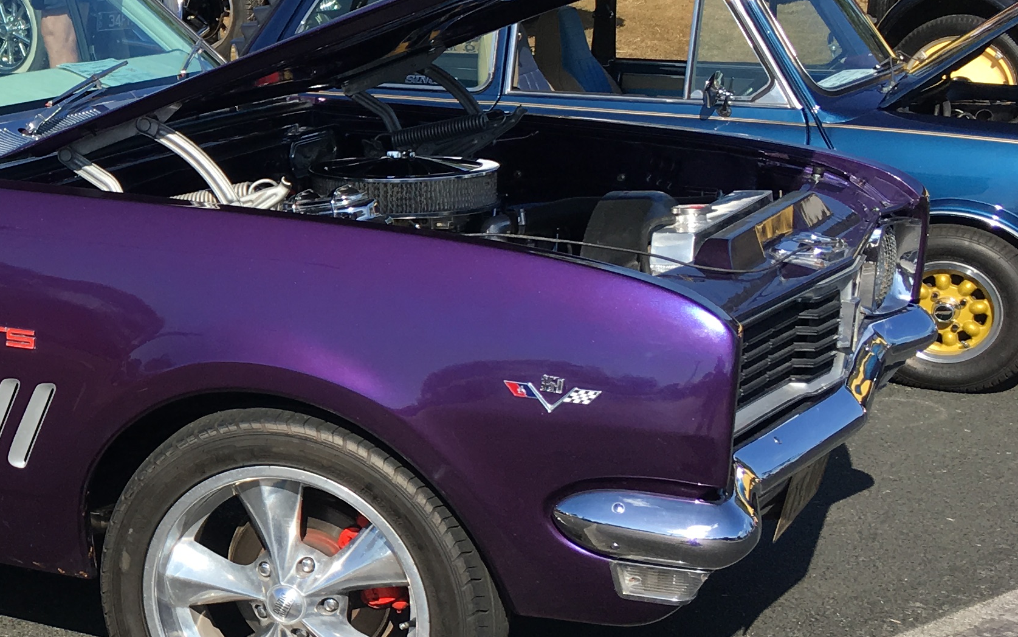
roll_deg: -1.4
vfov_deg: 17.6
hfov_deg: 25.6
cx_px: -130
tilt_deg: -13.2
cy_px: 305
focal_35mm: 74
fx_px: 2053
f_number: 2.2
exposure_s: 1/1202
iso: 25
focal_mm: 4.15
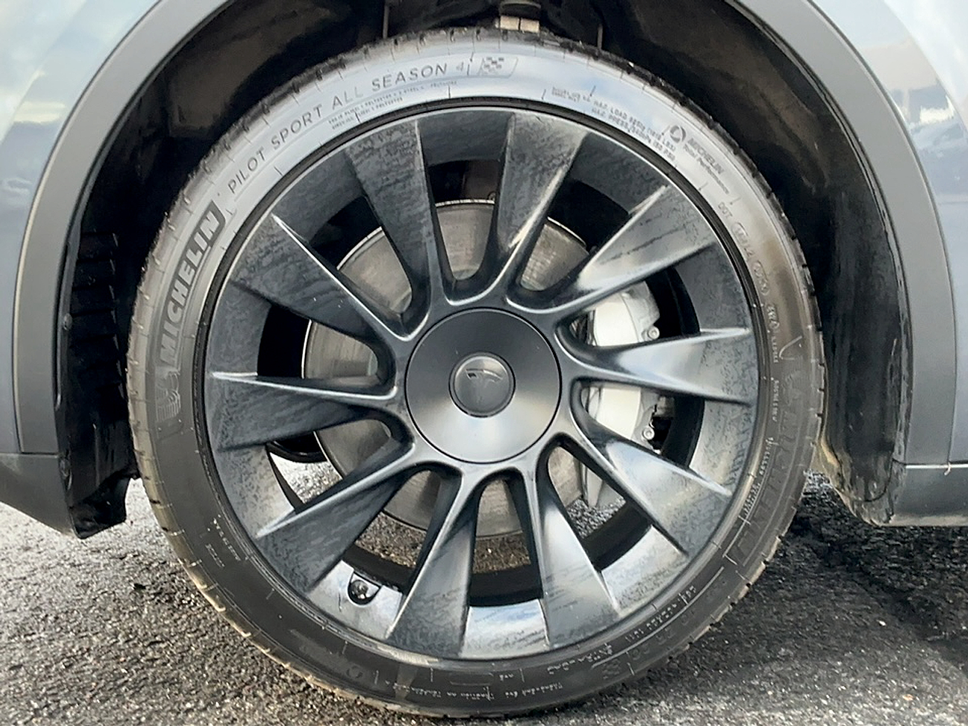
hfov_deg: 44.8
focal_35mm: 42
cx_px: 484
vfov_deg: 34.3
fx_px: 1174
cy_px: 363
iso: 64
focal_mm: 3
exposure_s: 1/60
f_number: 1.8
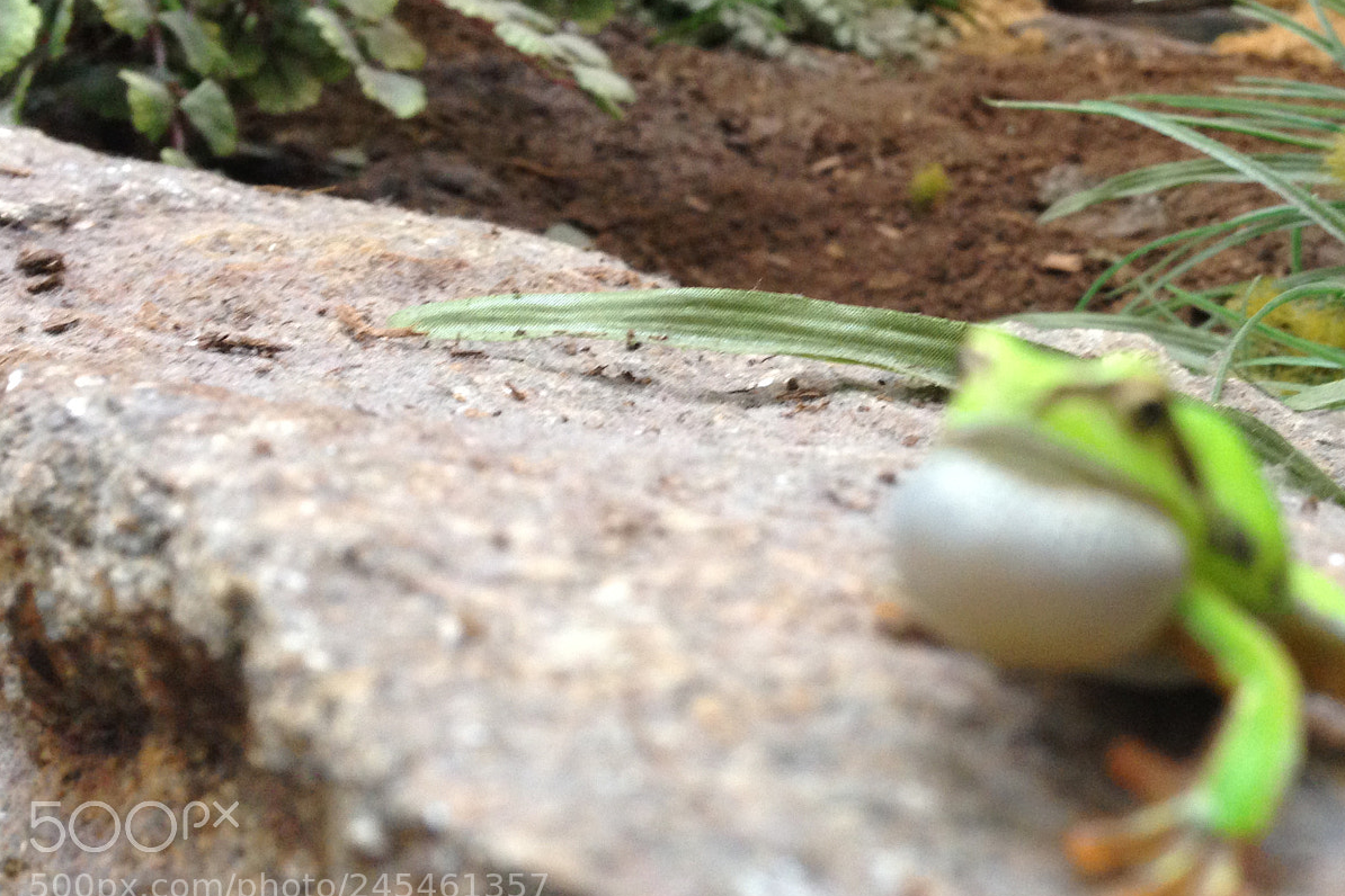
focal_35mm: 46
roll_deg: +0.5
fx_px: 1718
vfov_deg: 29.0
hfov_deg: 42.3
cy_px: 299
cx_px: 861
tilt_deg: -19.0
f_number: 2.4
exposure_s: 1/20
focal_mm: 4.12
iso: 160
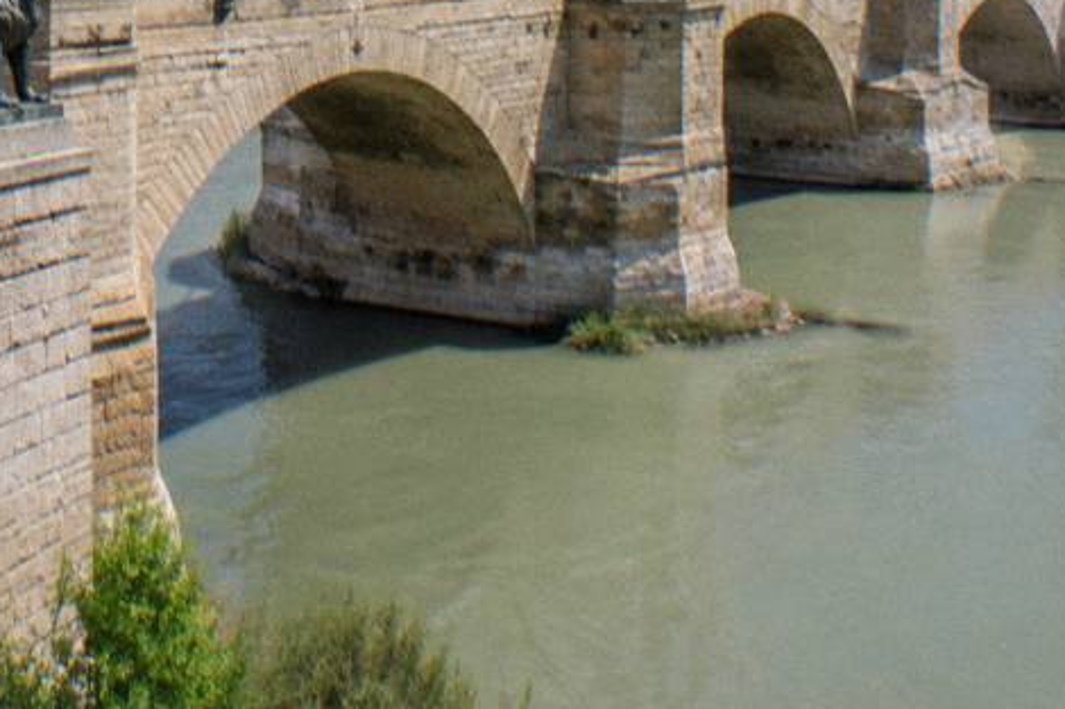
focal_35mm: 100
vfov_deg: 13.5
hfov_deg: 20.4
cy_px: -5
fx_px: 2957
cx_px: 508
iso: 320
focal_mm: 47
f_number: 7.1
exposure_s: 1/1000
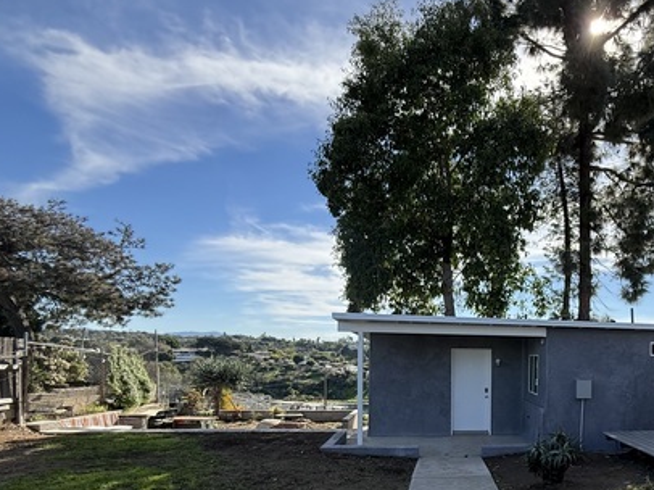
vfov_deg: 56.4
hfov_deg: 69.2
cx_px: 489
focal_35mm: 23
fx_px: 434
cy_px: 358
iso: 64
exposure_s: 1/1464
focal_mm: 2.22
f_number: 2.2
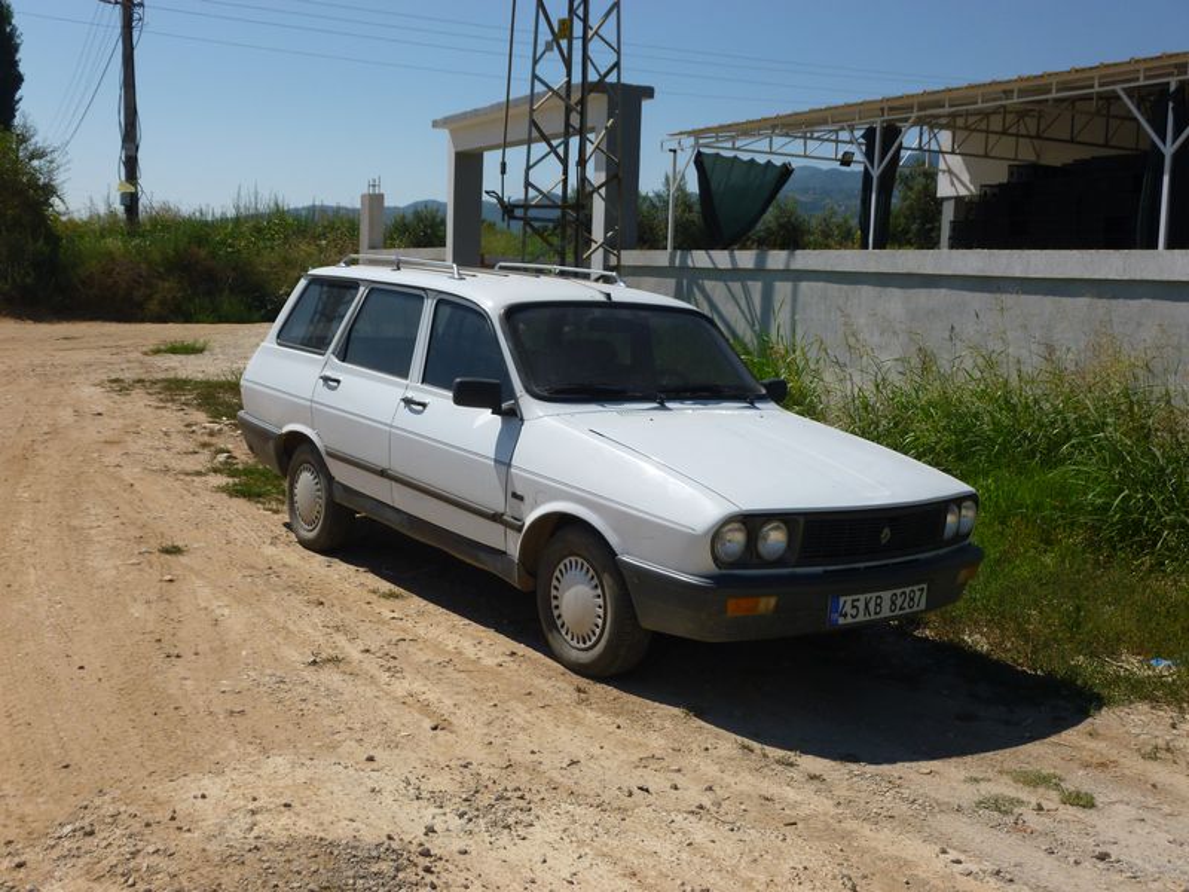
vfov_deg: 36.8
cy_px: 446
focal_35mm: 39
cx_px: 594
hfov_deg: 47.9
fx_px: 1340
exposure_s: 1/200
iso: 100
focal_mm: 6.9
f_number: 10
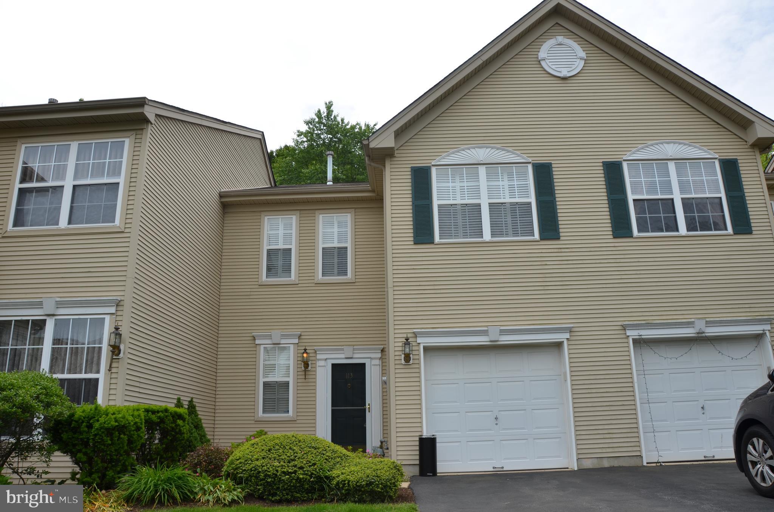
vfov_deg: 47.7
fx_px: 579
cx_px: 387
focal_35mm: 27
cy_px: 256
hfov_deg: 67.5
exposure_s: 1/320
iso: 100
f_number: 9
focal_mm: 18
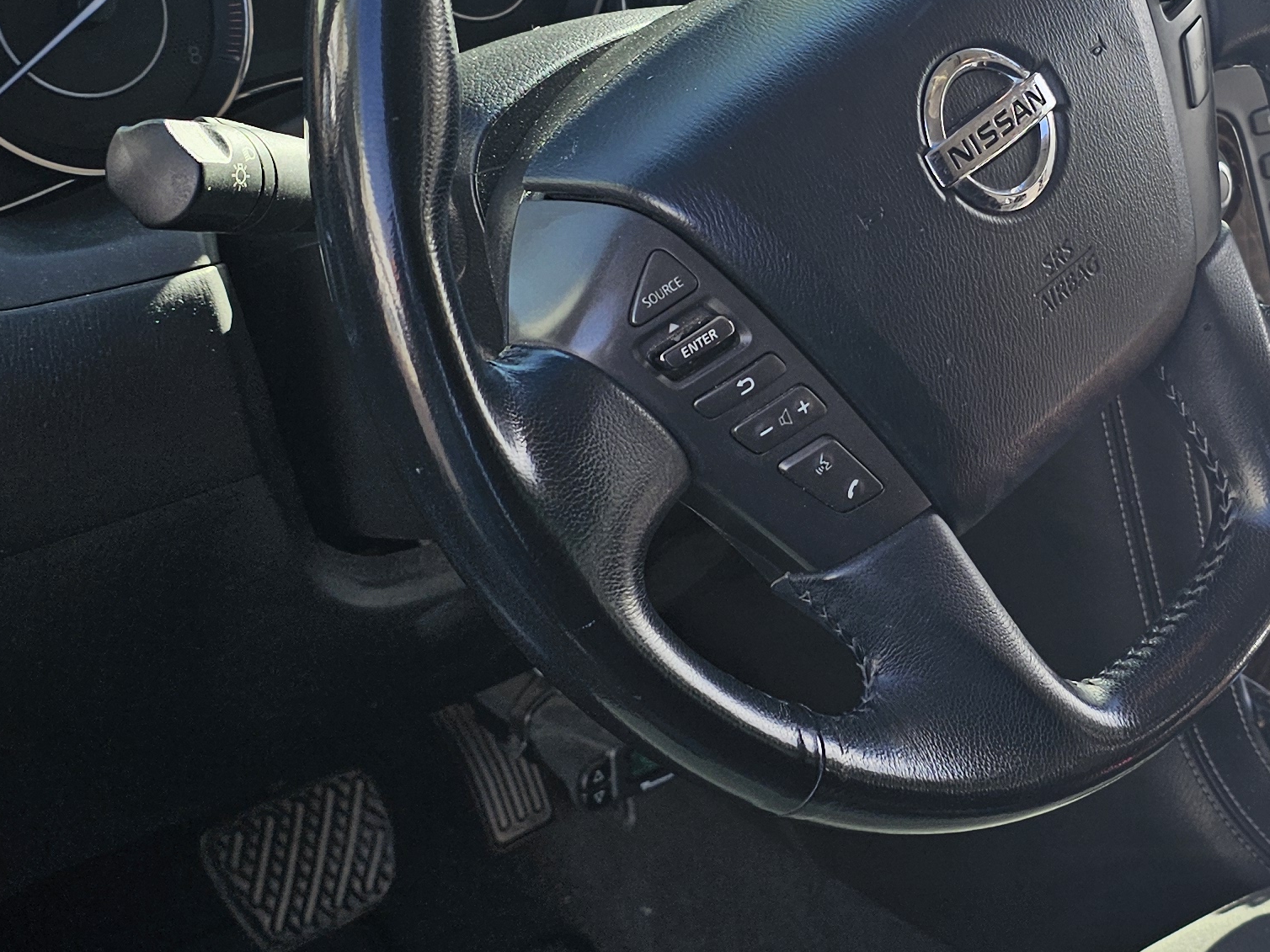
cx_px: 852
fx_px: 2238
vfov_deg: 23.8
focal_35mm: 61
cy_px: 262
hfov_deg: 31.4
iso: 12
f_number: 1.7
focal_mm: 6.3
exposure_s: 1/180
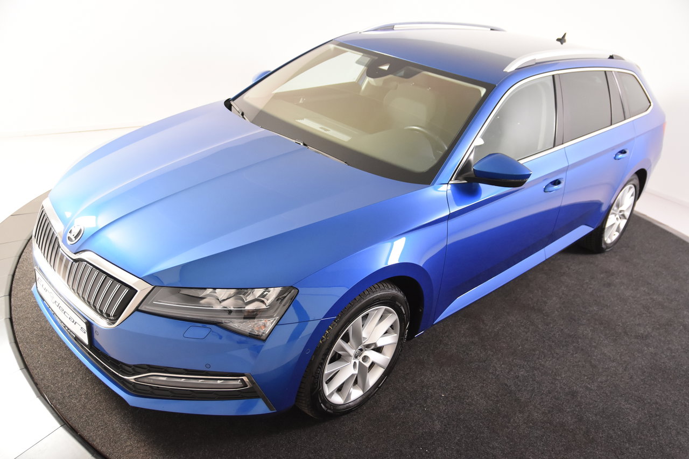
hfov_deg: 57.2
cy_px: 230
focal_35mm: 33
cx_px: 344
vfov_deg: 40.0
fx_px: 631
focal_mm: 22
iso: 1600
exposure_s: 1/50
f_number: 3.5
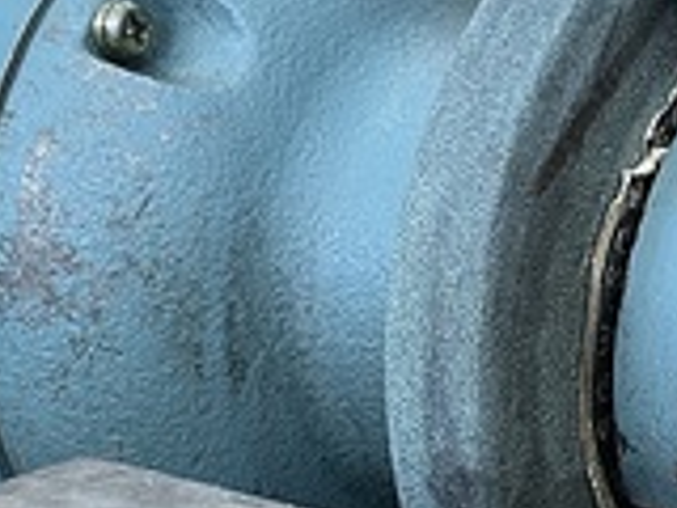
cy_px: 398
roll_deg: +1.6
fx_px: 2034
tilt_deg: -15.5
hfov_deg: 18.6
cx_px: 580
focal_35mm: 104
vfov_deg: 14.2
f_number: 1.6
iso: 125
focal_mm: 5.1
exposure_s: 1/60
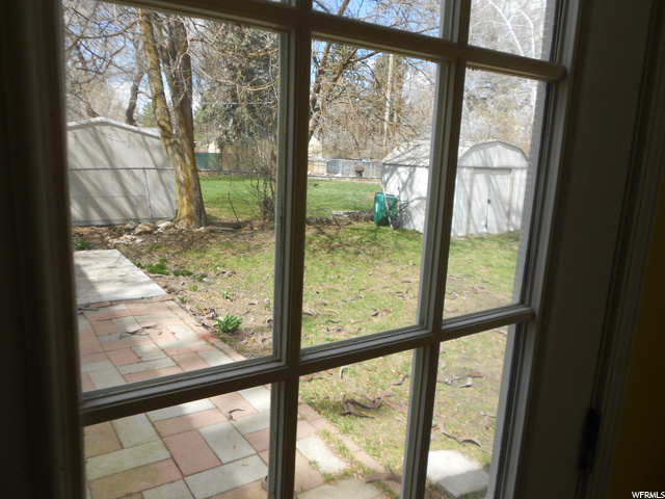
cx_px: 332
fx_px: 499
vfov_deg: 53.1
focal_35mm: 26
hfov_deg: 67.3
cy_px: 250
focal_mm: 4.6
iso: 80
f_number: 3.2
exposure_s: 1/400
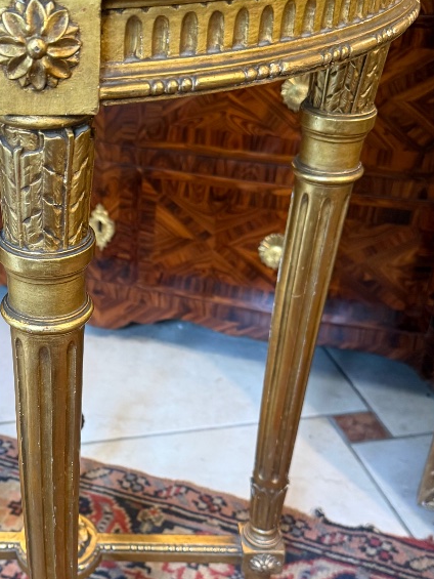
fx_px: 852
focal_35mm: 51
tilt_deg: -34.0
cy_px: 357
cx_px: 50
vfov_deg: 37.3
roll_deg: +2.0
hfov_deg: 27.6
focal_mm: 6.76
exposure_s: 1/50
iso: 320
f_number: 1.78
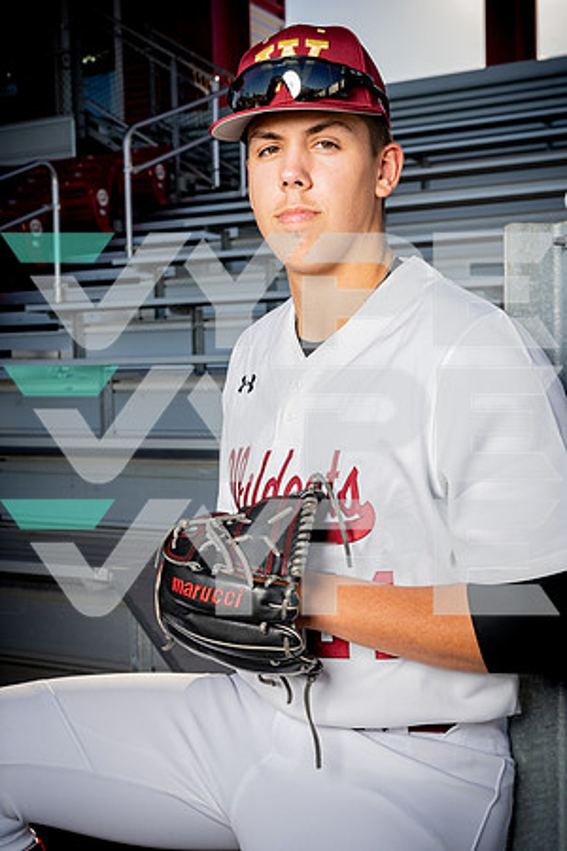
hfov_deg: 28.1
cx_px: 284
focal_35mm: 48
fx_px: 1134
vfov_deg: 41.1
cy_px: 426
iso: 125
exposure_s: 1/250
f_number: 9
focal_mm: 48
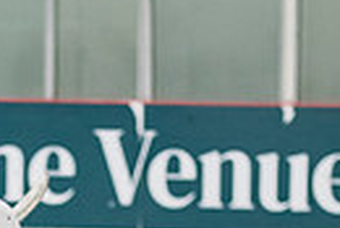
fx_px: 4085
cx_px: -62
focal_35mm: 432
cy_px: 381
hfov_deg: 4.8
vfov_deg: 3.2
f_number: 3.2
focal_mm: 82
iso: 2000
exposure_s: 1/640
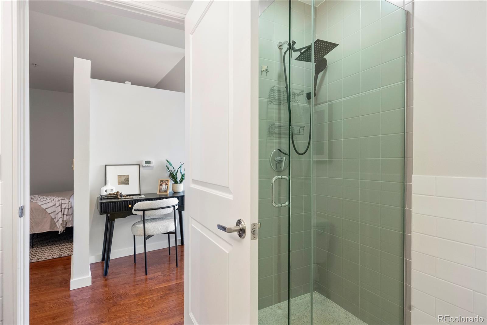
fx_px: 244
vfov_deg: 67.4
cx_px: 244
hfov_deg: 90.0
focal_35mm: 18
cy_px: 162
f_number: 8
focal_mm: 18
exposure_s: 1/15
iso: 800
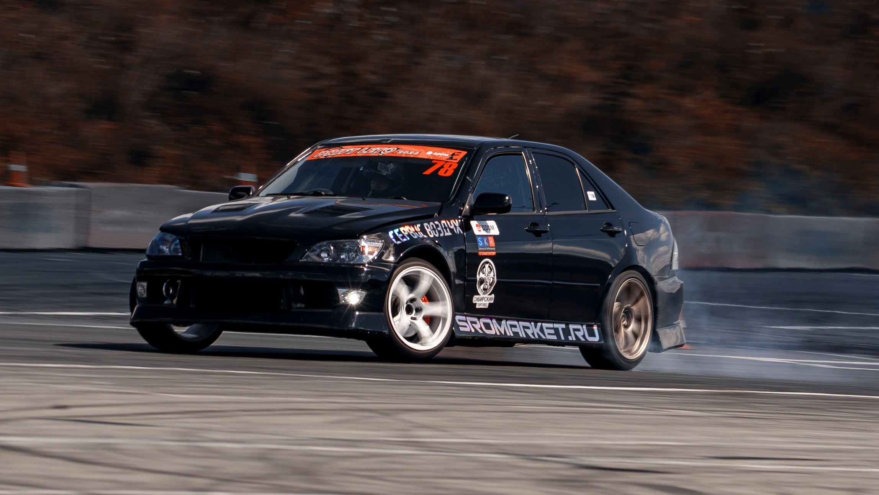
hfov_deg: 4.0
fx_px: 12560
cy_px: 223
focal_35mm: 539
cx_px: 435
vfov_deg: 2.3
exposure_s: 1/125
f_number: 10
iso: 100
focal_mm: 200
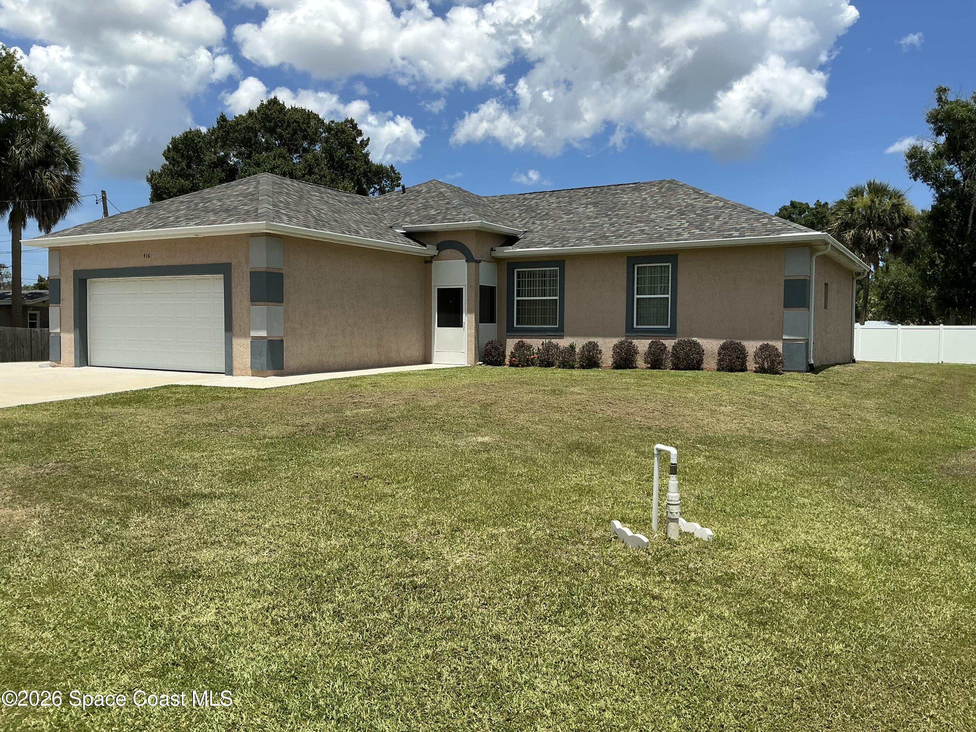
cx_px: 488
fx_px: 789
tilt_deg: -1.5
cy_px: 366
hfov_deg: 63.4
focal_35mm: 28
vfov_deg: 49.7
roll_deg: -0.3
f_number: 1.8
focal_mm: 3
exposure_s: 1/2538
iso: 25
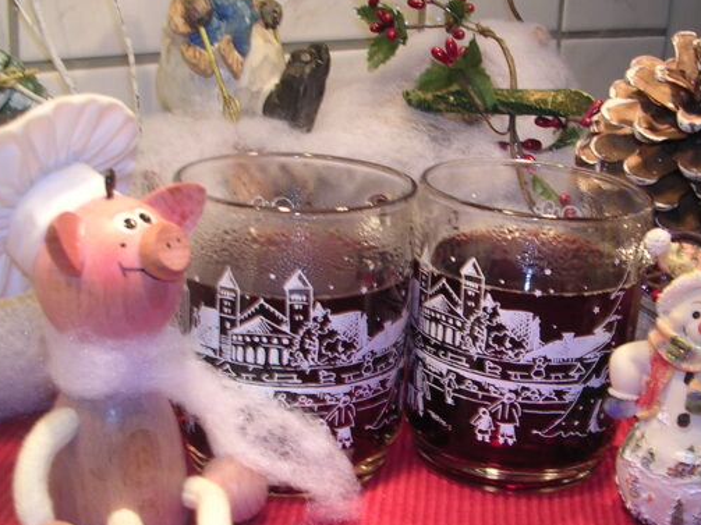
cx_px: 470
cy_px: 312
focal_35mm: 58
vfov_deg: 25.2
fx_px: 1174
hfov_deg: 32.9
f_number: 2.8
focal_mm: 5.8
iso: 100
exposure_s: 1/30
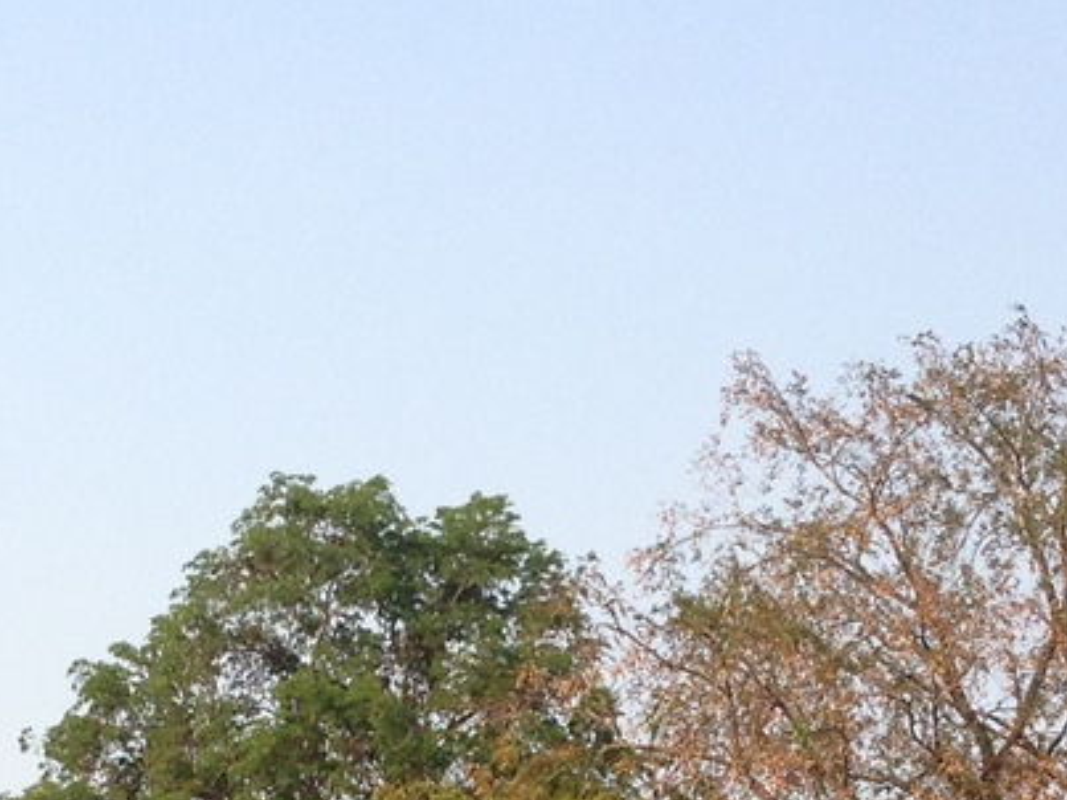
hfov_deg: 14.2
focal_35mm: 139
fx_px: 4283
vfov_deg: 10.2
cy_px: 1290
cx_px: 402
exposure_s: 1/635
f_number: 2.4
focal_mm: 4.28
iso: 50
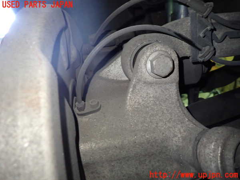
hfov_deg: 69.4
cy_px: 90
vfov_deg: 54.9
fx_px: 173
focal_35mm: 25
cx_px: 120
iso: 500
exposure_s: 1/30
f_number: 2
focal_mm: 4.5
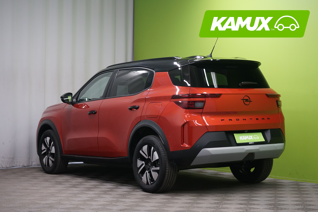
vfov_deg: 19.5
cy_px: 106
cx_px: 159
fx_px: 618
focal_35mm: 70
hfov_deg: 28.8
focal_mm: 70
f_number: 8
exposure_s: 1/25
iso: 2000
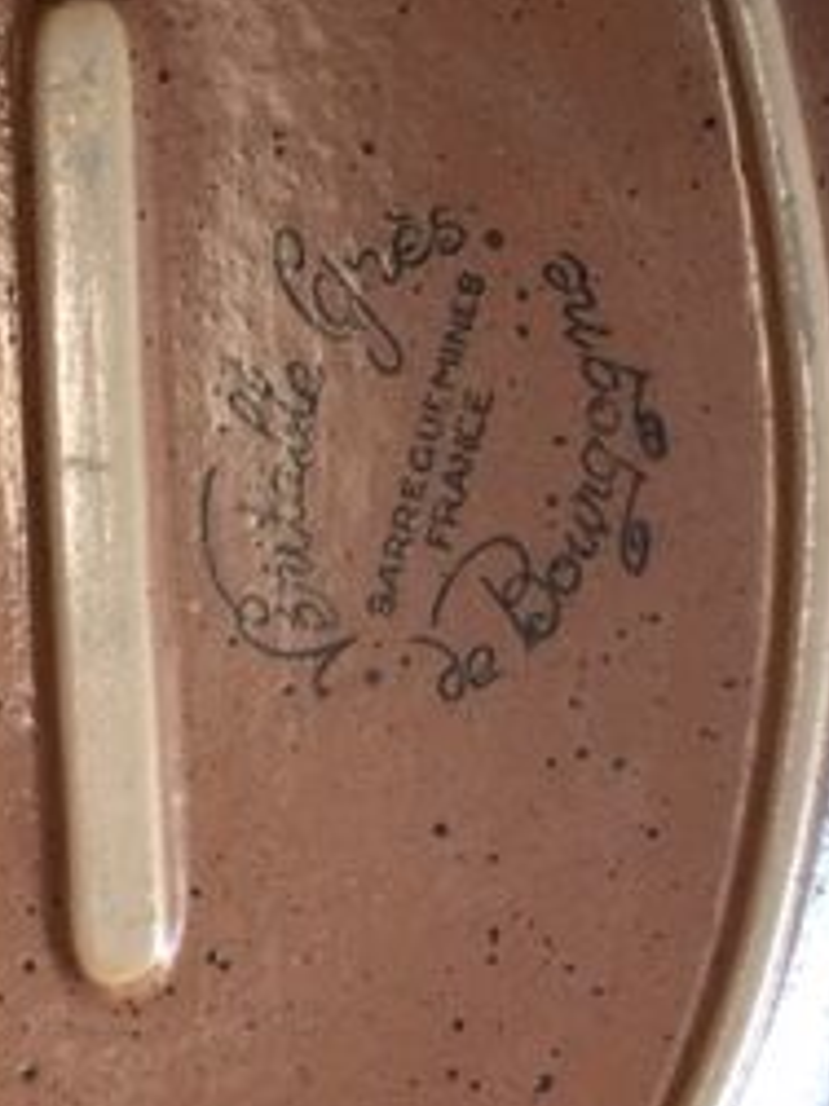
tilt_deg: -84.6
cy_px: 401
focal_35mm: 74
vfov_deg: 26.2
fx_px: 2365
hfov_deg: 19.6
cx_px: 110
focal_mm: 4.15
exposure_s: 1/33
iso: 32
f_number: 2.2
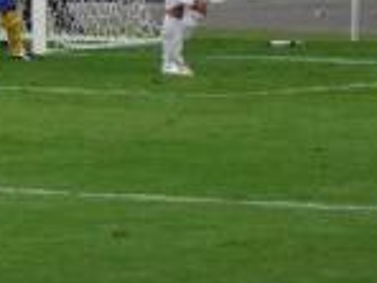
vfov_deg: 1.7
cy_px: -92
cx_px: -201
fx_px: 9301
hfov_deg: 2.3
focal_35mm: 854
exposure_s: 1/125
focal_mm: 45.4
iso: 100
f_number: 4.9
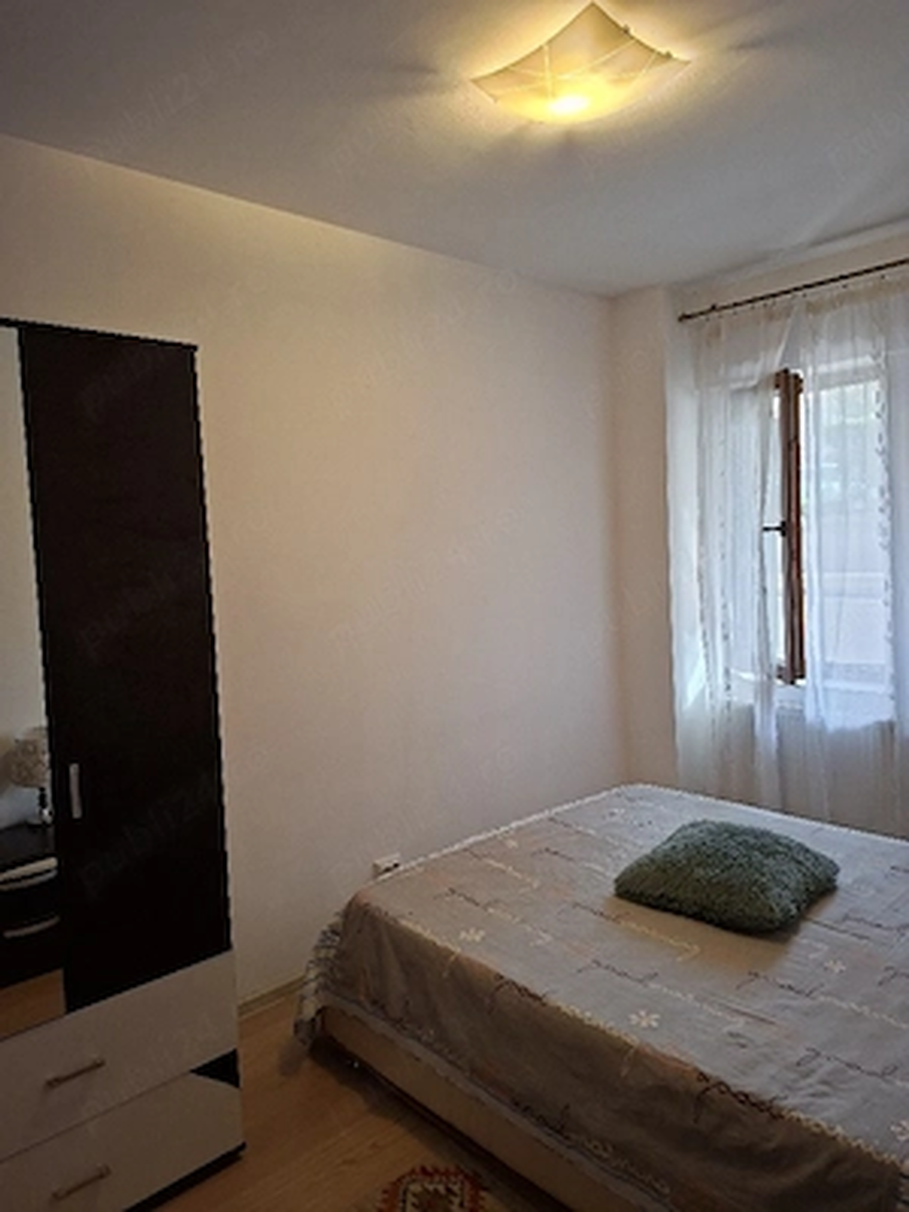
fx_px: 805
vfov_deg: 73.9
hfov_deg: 58.9
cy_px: 606
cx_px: 454
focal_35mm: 23
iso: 250
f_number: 1.8
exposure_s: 1/120
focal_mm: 5.54
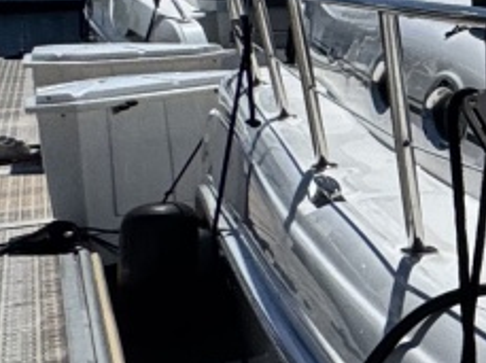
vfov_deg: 14.9
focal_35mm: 98
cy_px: 28
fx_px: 1374
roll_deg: +0.5
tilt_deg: -3.3
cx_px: 1526
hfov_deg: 10.9
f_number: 2.2
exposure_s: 1/4630
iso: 32
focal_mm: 2.22
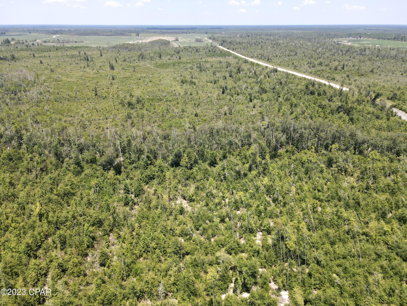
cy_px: 153
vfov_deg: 56.8
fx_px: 282
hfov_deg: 71.6
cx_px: 204
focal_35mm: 24
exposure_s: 1/400
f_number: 2.8
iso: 100
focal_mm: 4.5
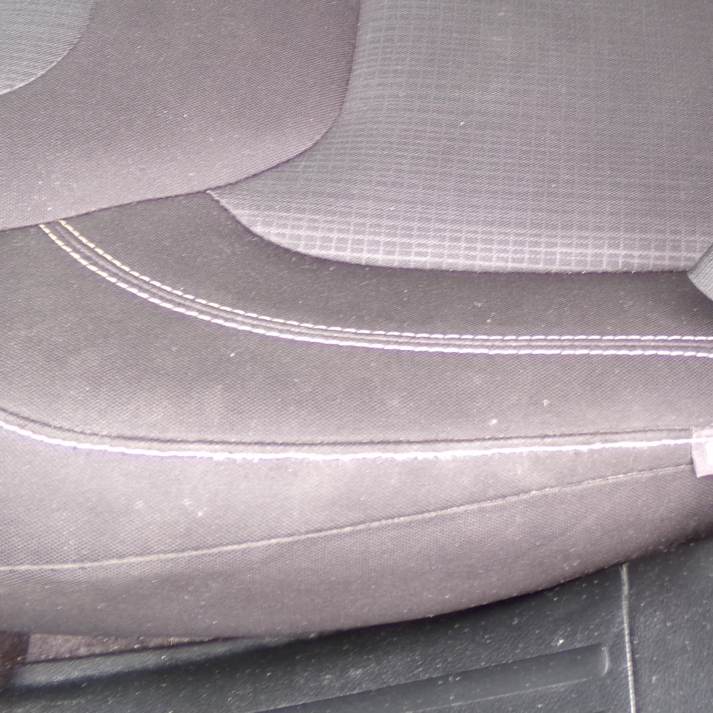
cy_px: 146
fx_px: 1072
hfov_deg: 35.9
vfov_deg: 35.6
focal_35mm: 46
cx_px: 544
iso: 200
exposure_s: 1/20
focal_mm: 4.3
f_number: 3.7
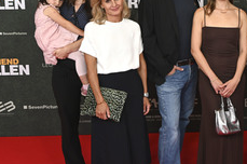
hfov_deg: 28.6
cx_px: 219
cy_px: 45
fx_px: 466
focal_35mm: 68
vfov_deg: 19.8
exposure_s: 1/200
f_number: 8
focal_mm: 34.5
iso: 1250
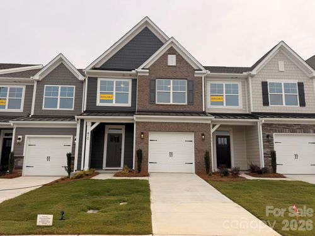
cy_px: 118
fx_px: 218
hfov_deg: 71.6
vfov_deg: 56.8
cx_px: 158
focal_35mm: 24
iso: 80
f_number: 1.78
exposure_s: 1/5319
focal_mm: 6.76
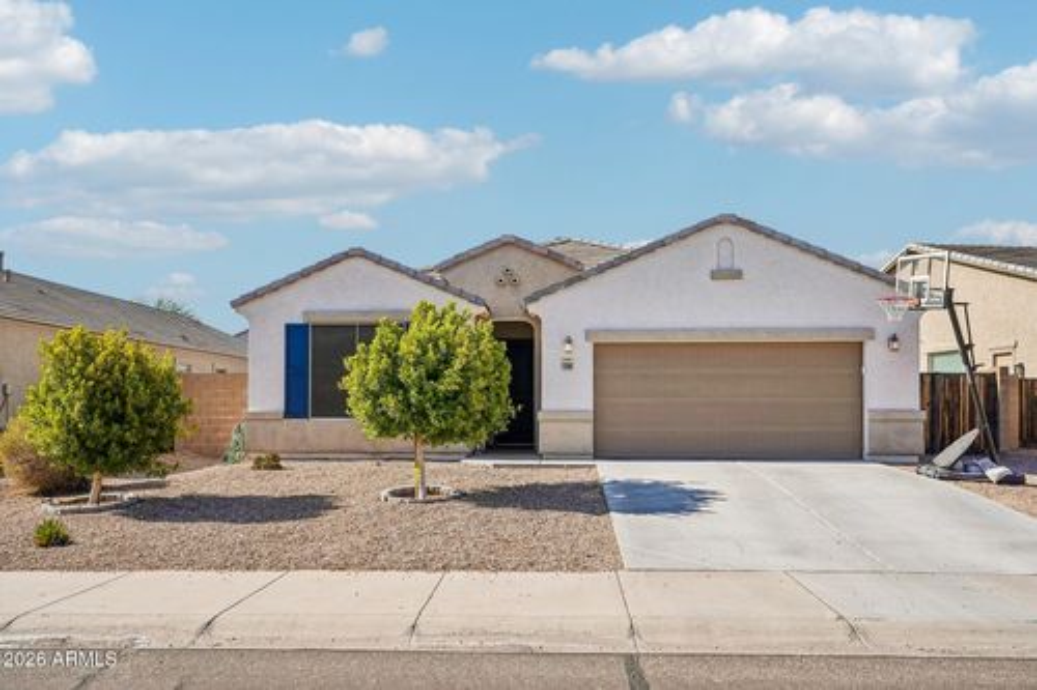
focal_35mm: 27
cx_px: 518
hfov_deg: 67.4
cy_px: 345
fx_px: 777
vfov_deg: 47.9
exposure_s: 1/1600
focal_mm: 27
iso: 400
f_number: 7.1
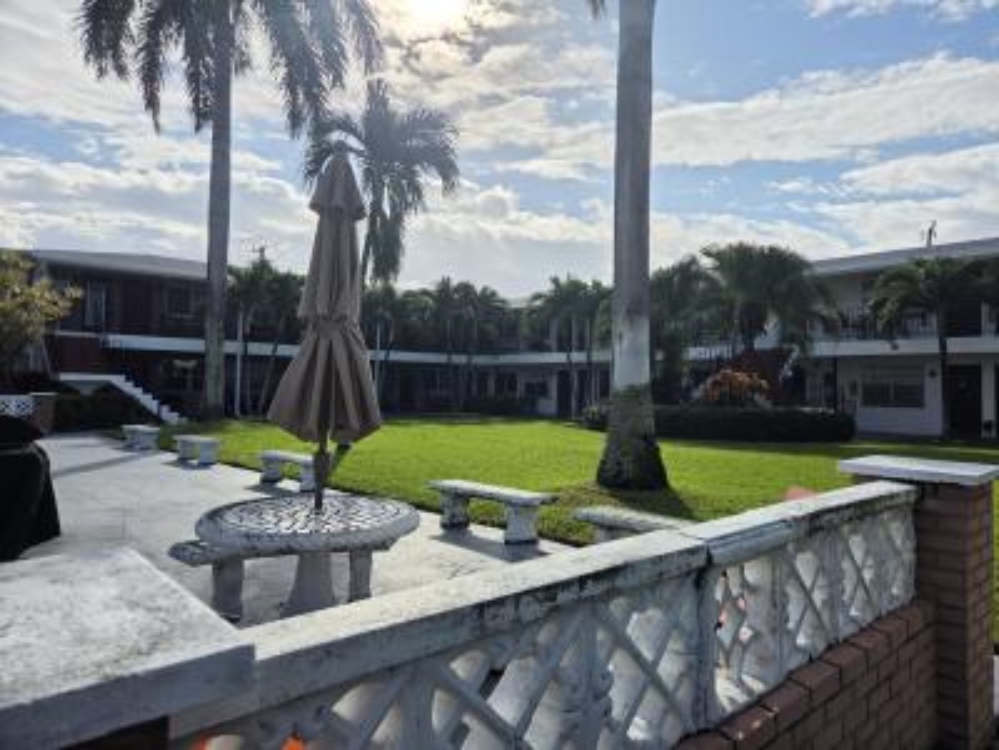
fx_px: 664
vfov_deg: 58.9
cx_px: 500
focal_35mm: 23
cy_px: 375
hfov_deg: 73.9
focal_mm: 5.4
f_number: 1.8
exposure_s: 1/7734
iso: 32
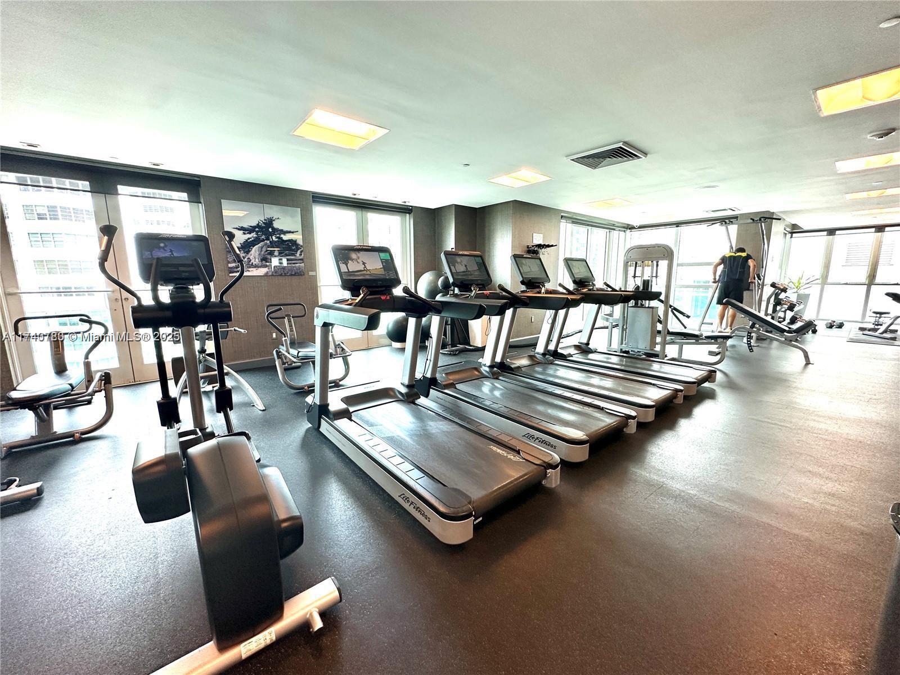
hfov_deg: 102.1
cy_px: 338
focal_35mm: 14
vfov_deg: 85.7
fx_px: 364
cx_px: 450
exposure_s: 1/99
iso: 125
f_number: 2.2
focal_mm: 2.22
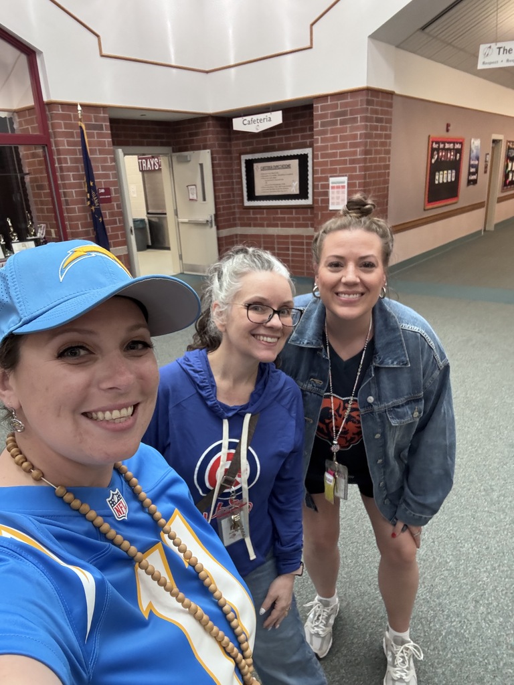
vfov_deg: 73.9
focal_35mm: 23
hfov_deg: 58.9
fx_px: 455
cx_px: 257
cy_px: 342
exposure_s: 1/60
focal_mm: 2.69
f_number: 1.9
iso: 320
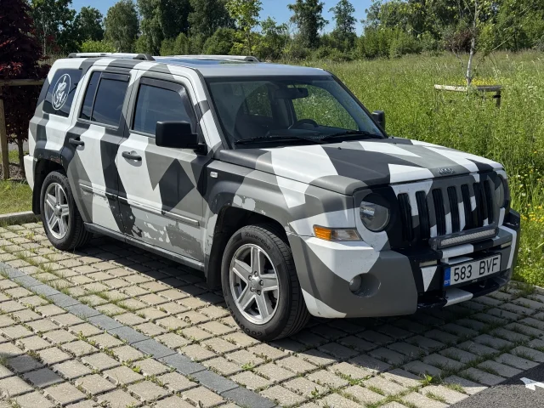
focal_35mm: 48
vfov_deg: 30.3
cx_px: 272
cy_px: 204
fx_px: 754
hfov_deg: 39.7
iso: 64
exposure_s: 1/4975
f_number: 1.78
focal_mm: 6.76
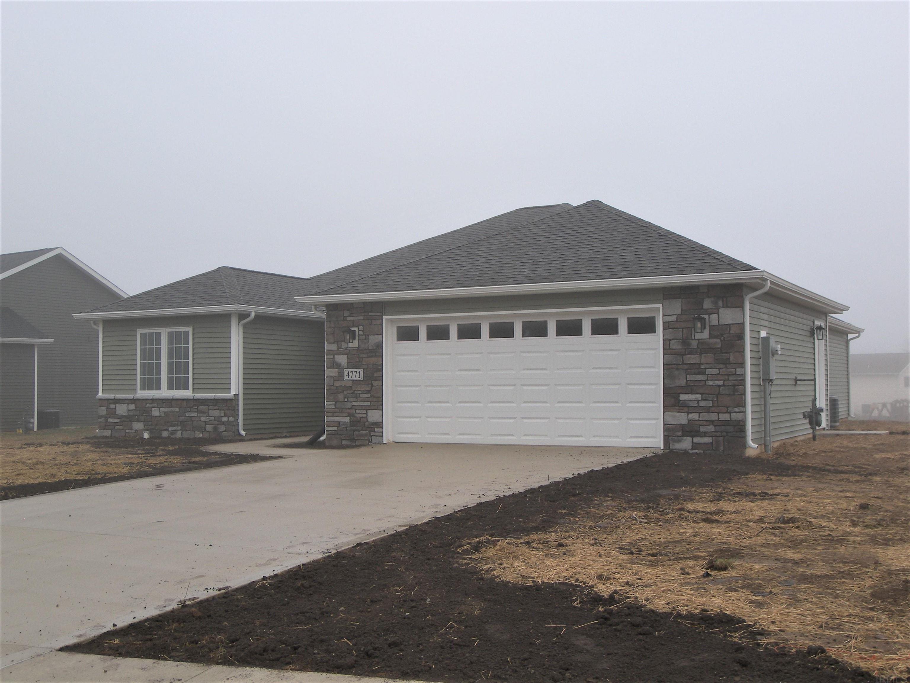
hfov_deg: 45.8
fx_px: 1078
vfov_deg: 35.1
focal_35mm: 41
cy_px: 342
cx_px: 455
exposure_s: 1/125
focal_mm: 8.7
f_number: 3.2
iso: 50
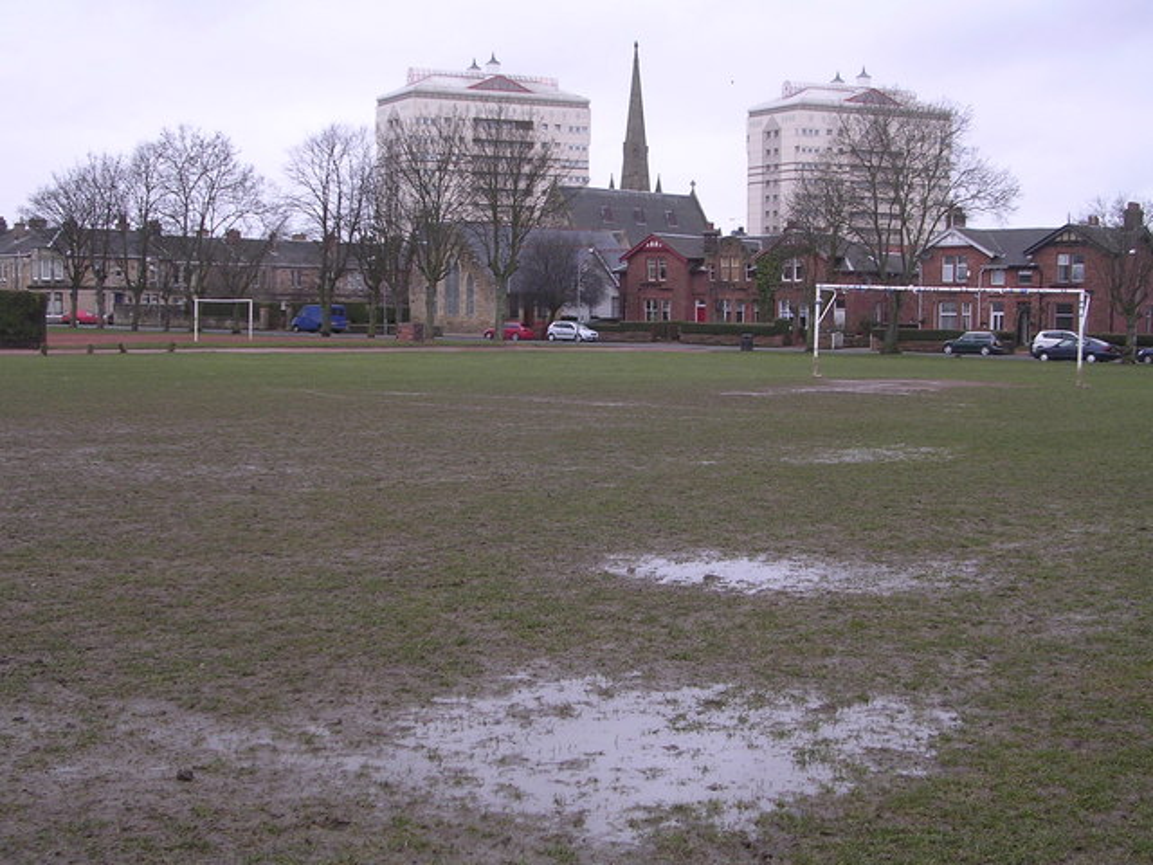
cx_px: 576
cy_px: 432
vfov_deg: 26.1
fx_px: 1865
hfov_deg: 34.3
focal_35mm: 56
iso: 100
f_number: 3.3
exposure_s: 1/61.5
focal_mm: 8.5
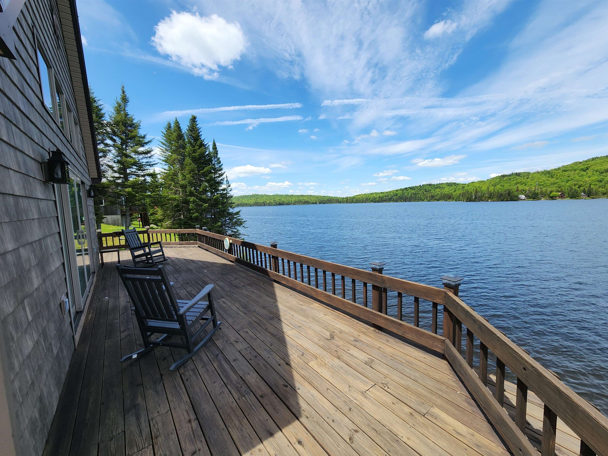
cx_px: 304
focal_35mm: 13
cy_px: 228
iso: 50
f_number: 2.2
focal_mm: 2.2
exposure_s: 1/1300
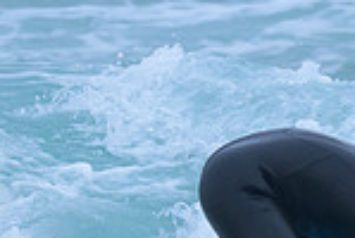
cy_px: 315
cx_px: 403
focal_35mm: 3107
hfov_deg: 0.7
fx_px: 30699
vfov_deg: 0.4
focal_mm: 800
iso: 3200
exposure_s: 1/1250
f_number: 6.3
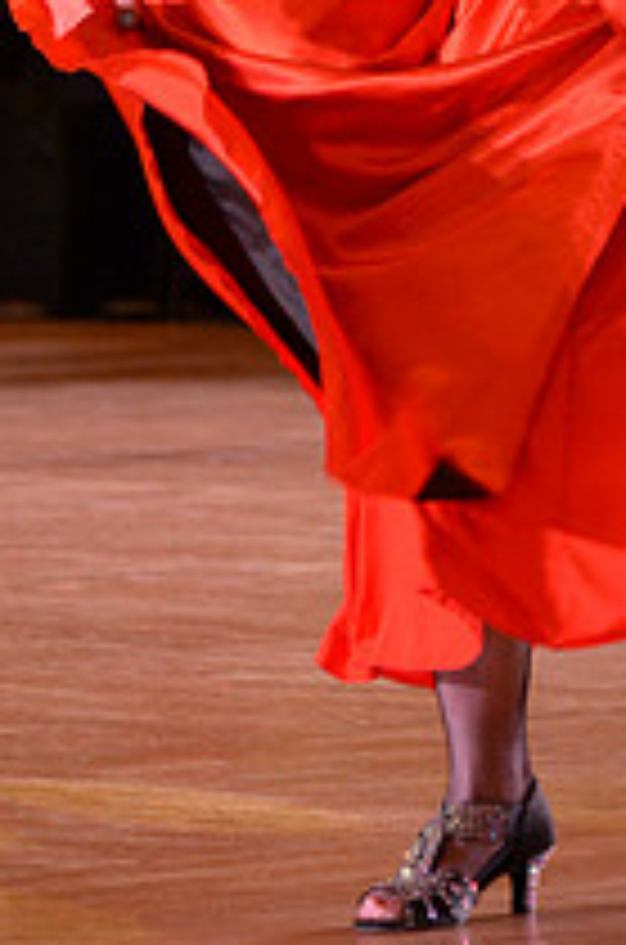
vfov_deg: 4.3
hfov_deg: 2.8
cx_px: 745
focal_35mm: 483
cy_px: -194
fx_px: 12660
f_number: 5
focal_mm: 175
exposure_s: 1/250
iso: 4000
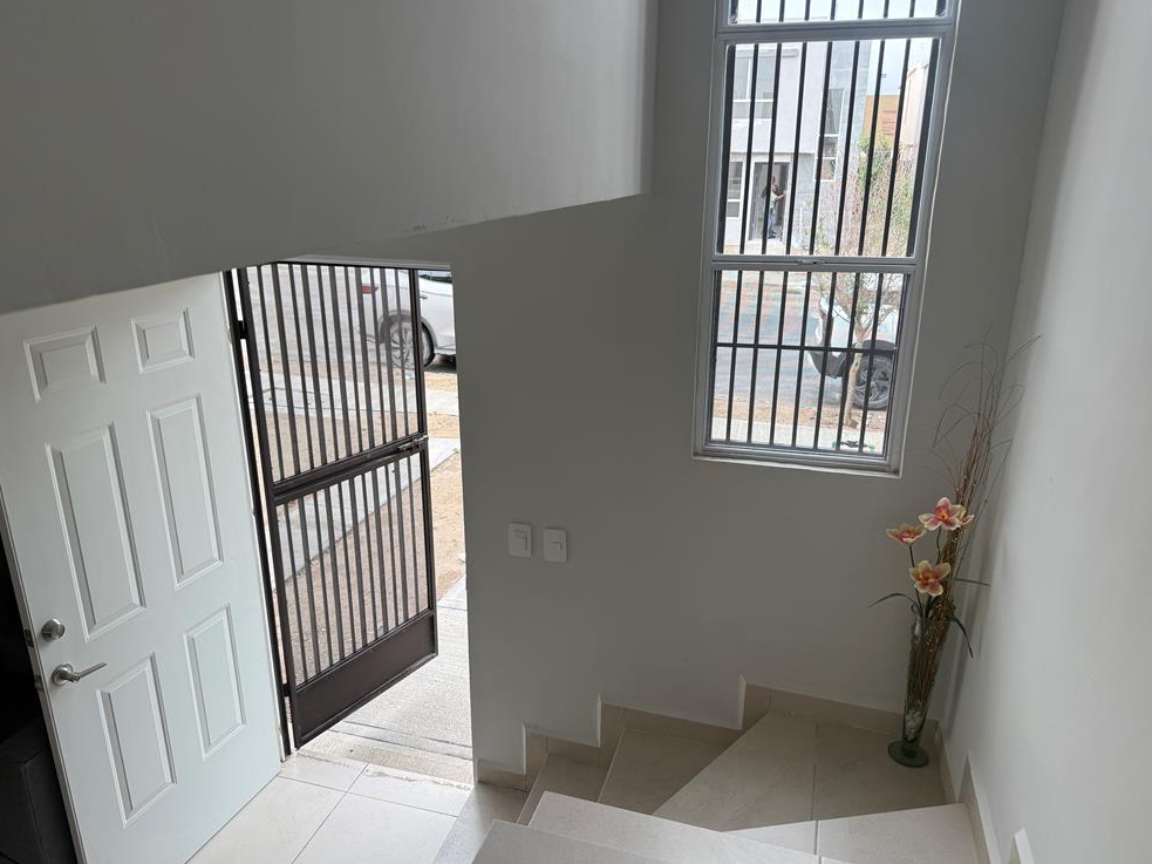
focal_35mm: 25
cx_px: 568
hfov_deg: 69.4
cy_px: 437
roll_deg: -0.1
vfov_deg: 54.9
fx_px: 832
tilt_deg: -18.6
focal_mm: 6.76
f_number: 1.78
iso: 80
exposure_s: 1/381
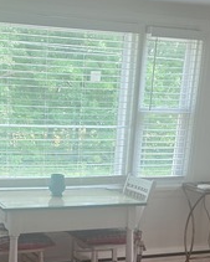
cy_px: 296
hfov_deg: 21.4
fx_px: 551
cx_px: 60
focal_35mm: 71
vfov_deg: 24.7
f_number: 1.7
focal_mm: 6.25
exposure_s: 1/180
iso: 160
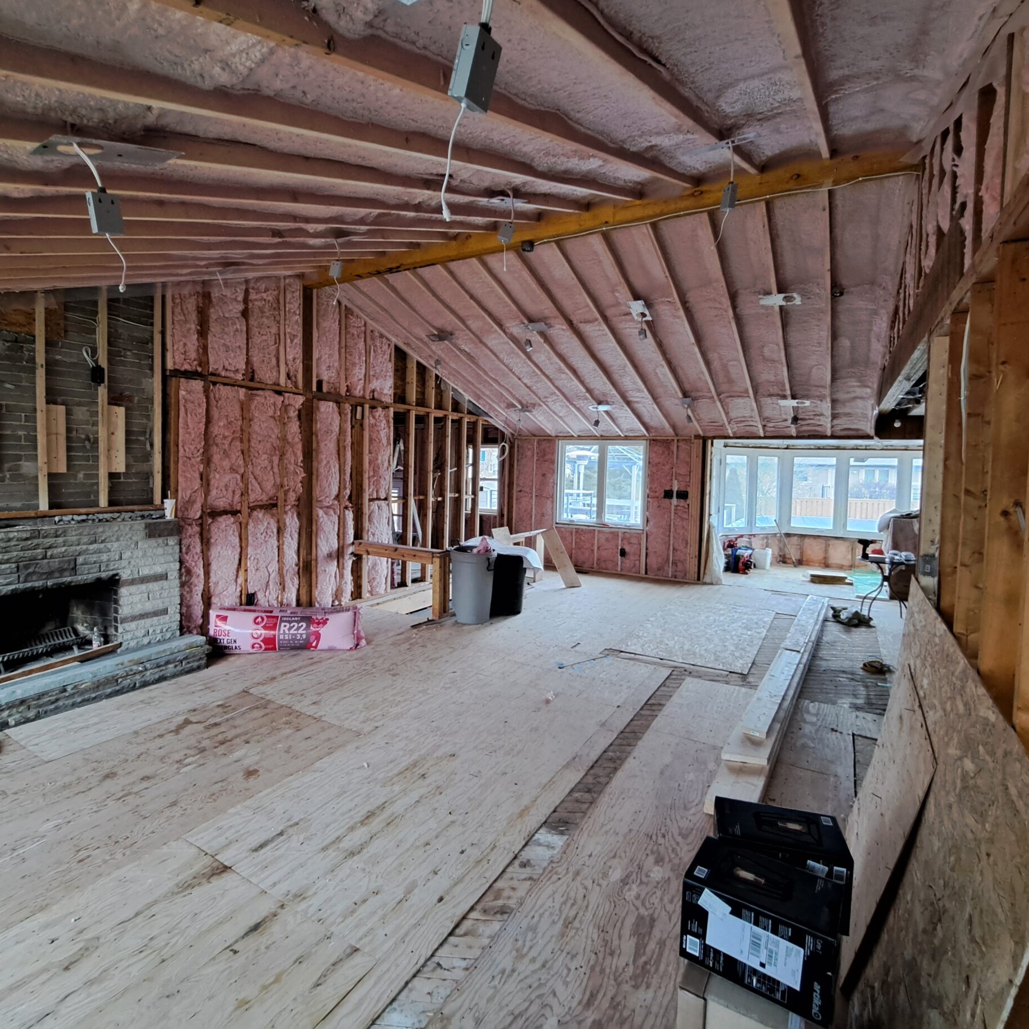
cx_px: 521
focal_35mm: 16
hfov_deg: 87.4
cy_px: 494
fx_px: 538
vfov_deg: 87.4
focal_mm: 1.74
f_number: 2.2
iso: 200
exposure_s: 1/24
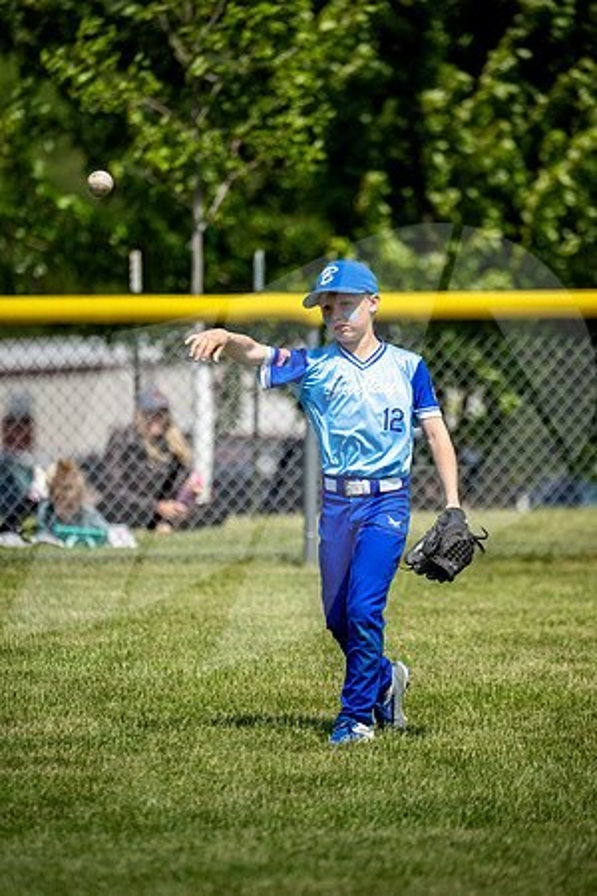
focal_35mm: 390
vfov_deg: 5.3
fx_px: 9700
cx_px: 298
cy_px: 448
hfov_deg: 3.5
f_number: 5.6
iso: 400
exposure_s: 1/2000
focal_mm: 390
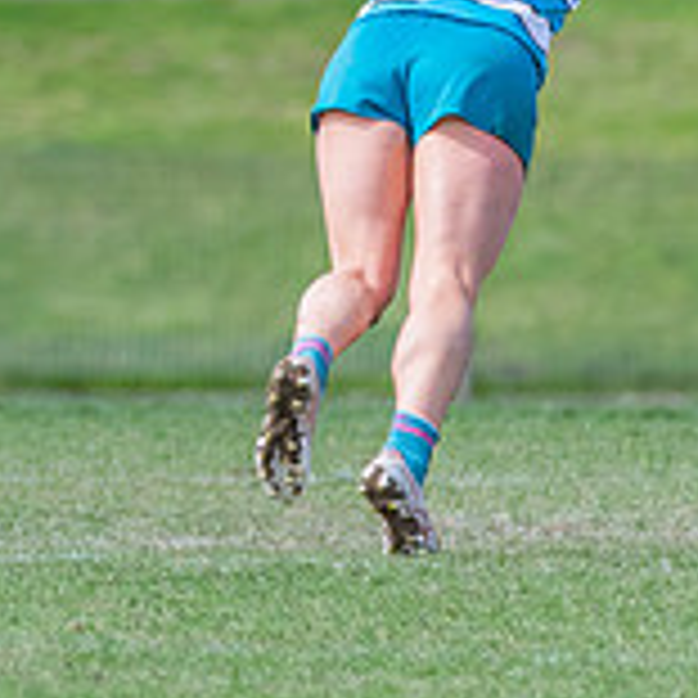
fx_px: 36501
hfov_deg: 1.1
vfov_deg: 1.1
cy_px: 16
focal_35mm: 1600
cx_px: -881
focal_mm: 400
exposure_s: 1/1600
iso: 800
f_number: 6
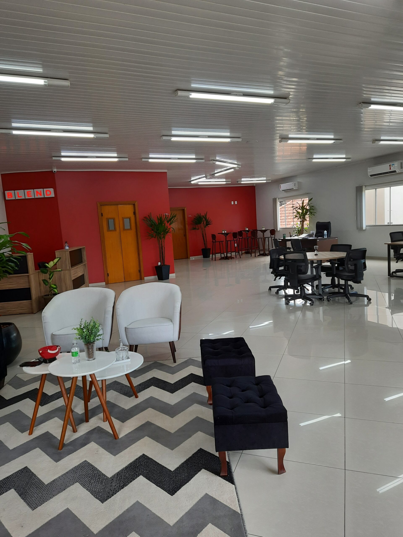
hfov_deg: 56.8
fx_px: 373
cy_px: 268
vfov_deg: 71.6
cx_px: 202
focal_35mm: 24
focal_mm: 5.23
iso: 64
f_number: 1.8
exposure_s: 1/60
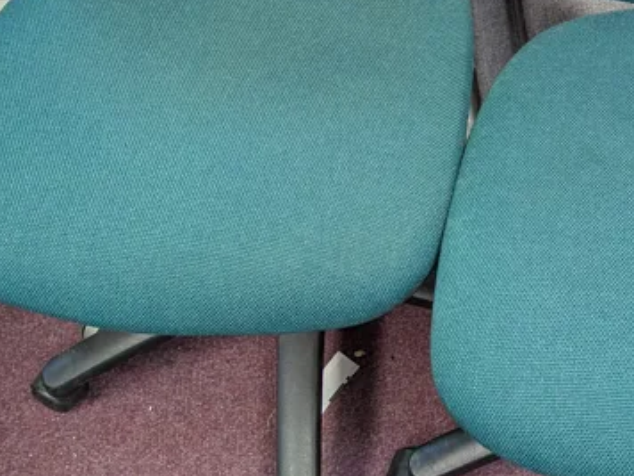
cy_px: 11
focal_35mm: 54
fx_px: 989
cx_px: 541
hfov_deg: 34.0
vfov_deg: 25.8
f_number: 1.7
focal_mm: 4.53
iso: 60
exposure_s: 1/25
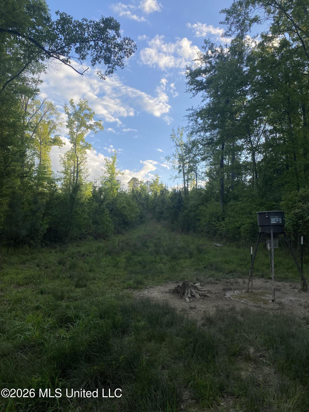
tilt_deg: +6.3
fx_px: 309
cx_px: 154
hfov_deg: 53.1
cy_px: 206
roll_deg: -0.3
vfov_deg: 67.3
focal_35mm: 26
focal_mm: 4.25
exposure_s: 1/973
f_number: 1.8
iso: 32
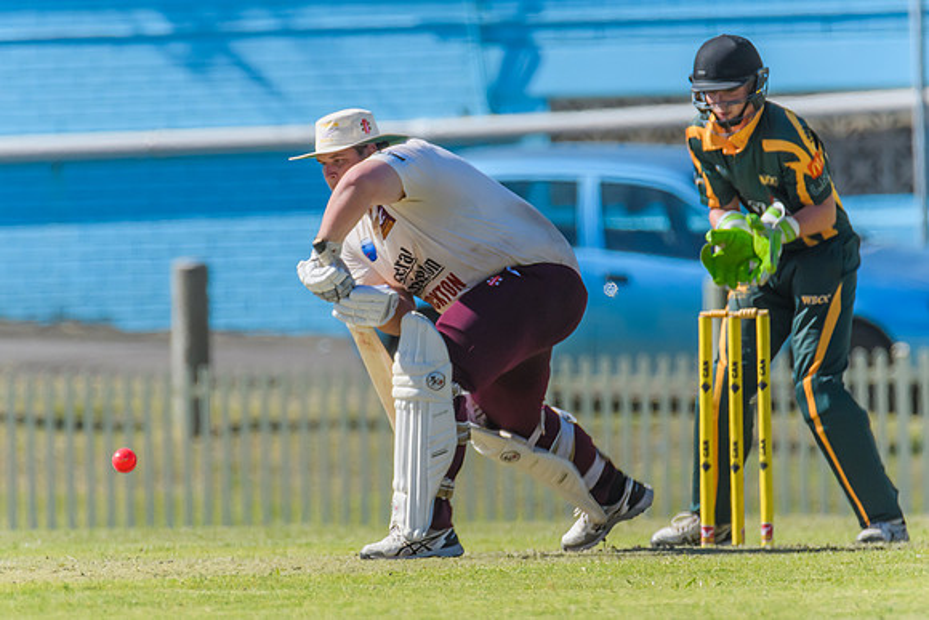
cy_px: 329
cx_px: 403
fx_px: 28108
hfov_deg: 1.9
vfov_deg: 1.3
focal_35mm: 1089
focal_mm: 600
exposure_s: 1/3200
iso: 640
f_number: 6.3
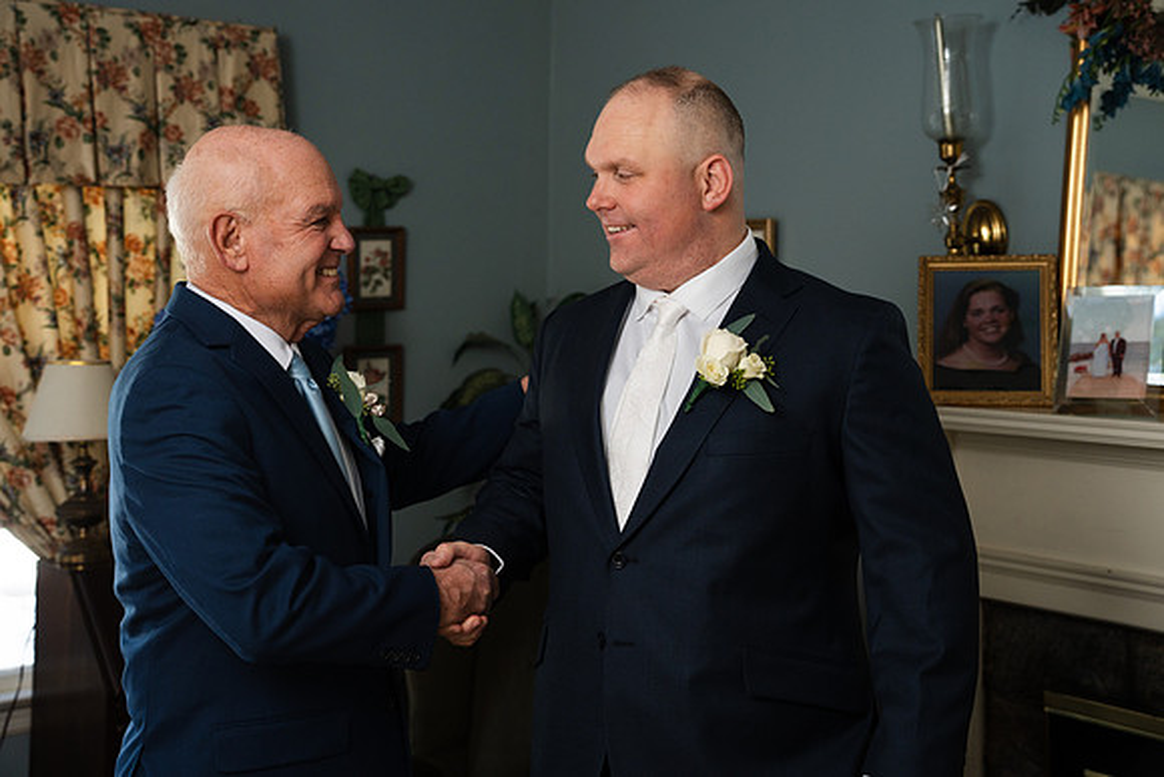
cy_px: 388
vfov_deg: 24.6
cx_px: 582
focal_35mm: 55
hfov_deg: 36.2
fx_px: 1779
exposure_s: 1/200
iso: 800
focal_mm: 55
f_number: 4
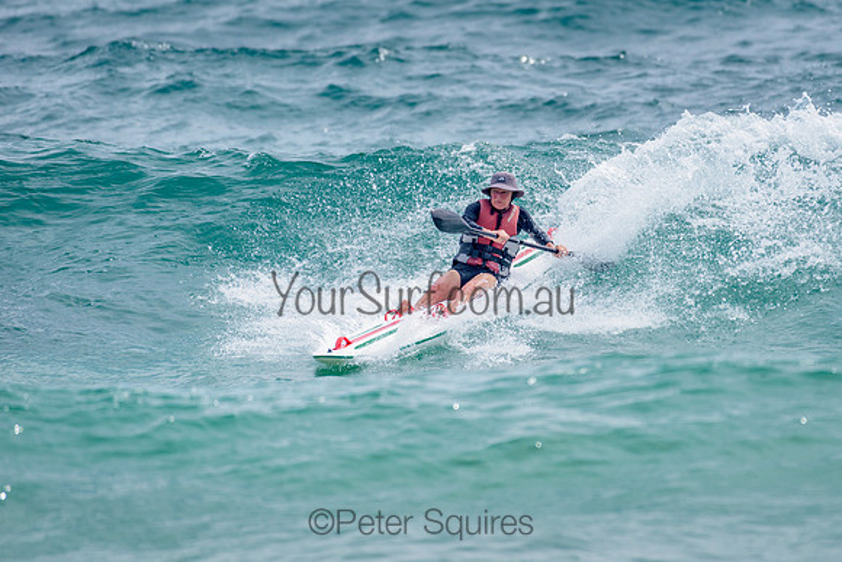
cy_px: 218
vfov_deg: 2.2
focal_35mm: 613
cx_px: 516
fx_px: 14330
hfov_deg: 3.4
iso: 200
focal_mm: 500
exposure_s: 1/2000
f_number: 5.6
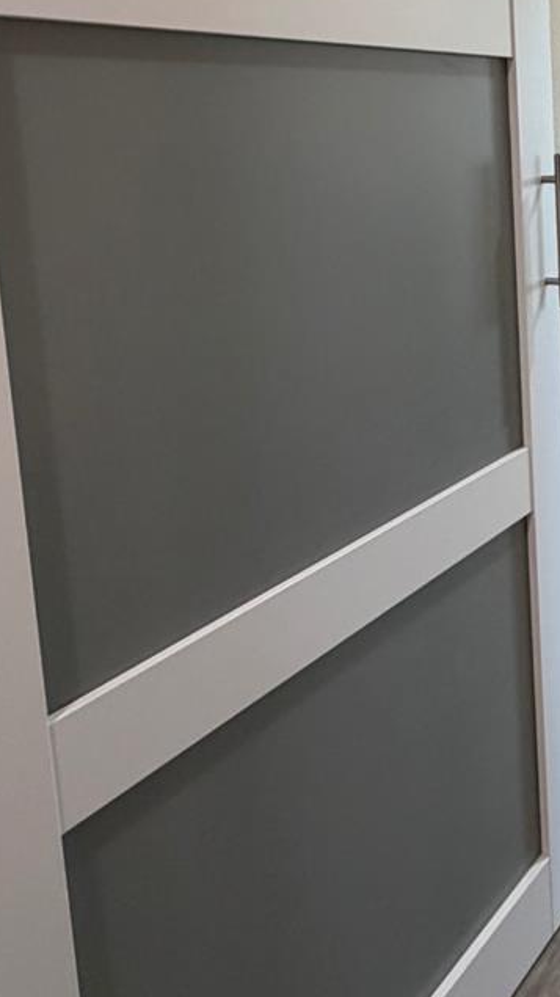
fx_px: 951
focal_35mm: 36
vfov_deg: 52.9
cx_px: 595
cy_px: 252
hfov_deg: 29.9
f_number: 2.2
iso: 250
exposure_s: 1/60
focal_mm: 2.22
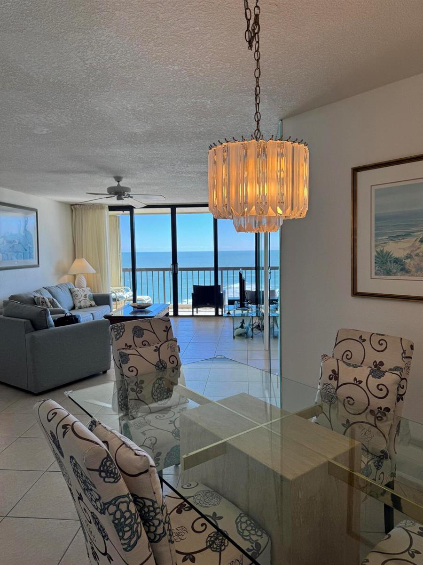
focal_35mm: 24
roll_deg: +2.1
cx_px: 212
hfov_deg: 56.8
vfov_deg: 71.6
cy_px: 282
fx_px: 391
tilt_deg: -5.7
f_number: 1.78
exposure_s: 1/417
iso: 80
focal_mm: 6.76
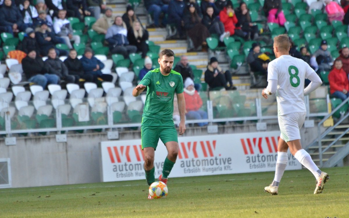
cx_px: 175
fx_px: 4366
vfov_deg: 2.9
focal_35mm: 459
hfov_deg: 4.6
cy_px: 114
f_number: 6.3
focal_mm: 300
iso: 3200
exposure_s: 1/2500
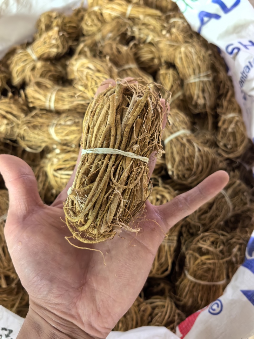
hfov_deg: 51.3
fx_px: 264
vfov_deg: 65.3
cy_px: 170
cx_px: 127
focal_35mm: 27
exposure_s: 1/50
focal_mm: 6.35
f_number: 2
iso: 320
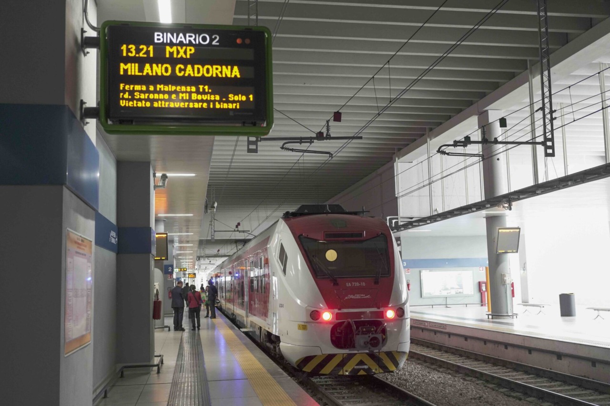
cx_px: 305
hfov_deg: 48.5
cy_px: 203
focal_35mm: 40
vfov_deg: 33.4
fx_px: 678
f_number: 3.2
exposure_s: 1/100
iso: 1600
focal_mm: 40
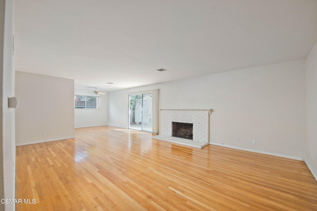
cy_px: 106
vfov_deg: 77.4
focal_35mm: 15
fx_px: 132
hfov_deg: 100.4
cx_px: 158
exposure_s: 1/320
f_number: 5.6
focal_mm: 15
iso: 400
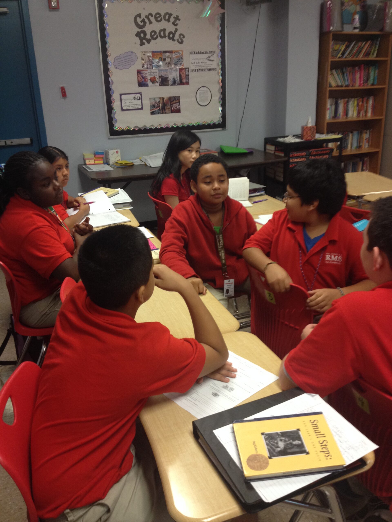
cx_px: 196
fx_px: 528
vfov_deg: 52.6
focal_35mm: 35
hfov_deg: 40.7
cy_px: 261
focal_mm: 4.28
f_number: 2.4
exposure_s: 1/20
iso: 100
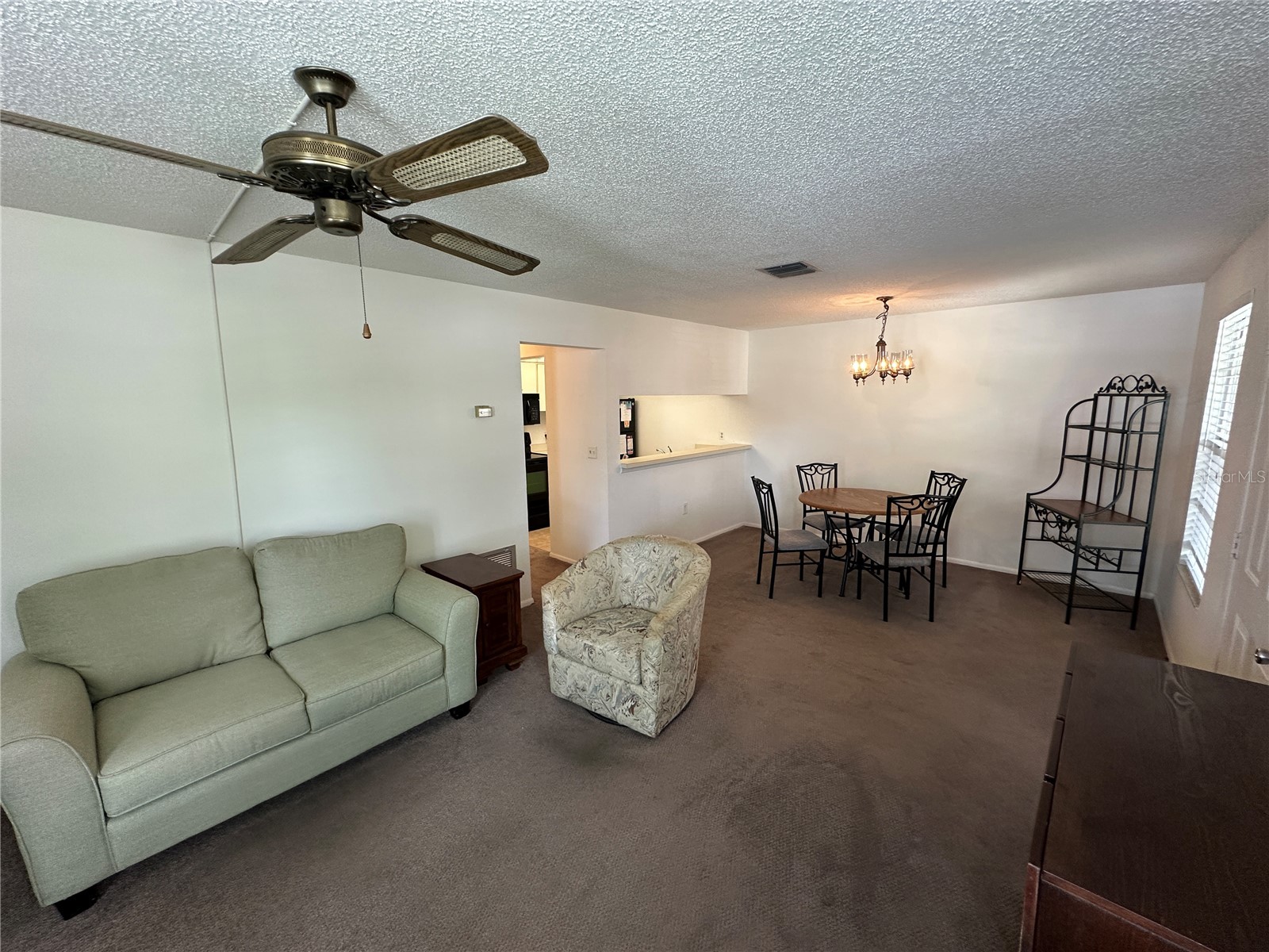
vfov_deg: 85.7
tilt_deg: -8.5
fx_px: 513
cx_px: 634
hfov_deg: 102.1
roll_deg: +0.4
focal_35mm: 14
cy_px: 476
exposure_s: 1/60
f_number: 2.2
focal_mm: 2.22
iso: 160
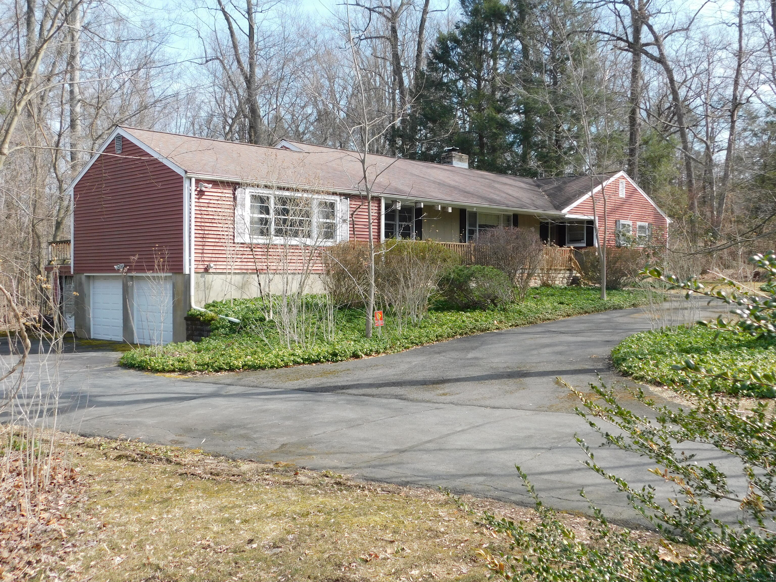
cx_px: 388
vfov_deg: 39.7
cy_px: 291
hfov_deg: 51.4
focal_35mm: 36
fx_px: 807
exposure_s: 1/400
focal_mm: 6.3
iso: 125
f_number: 3.5
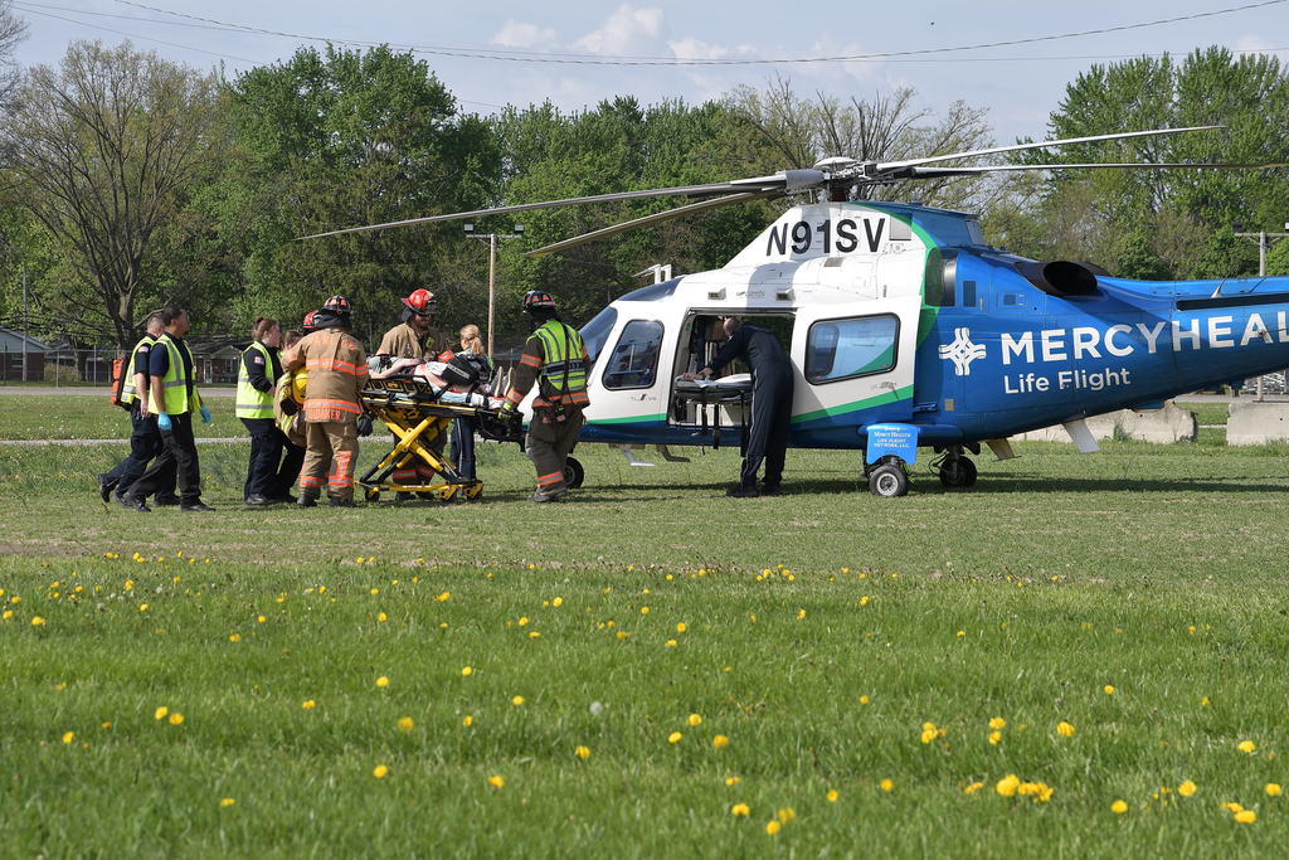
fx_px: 3760
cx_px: 644
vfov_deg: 13.0
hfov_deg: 19.5
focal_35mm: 105
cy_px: 430
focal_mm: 70
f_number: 6.3
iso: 100
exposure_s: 1/400
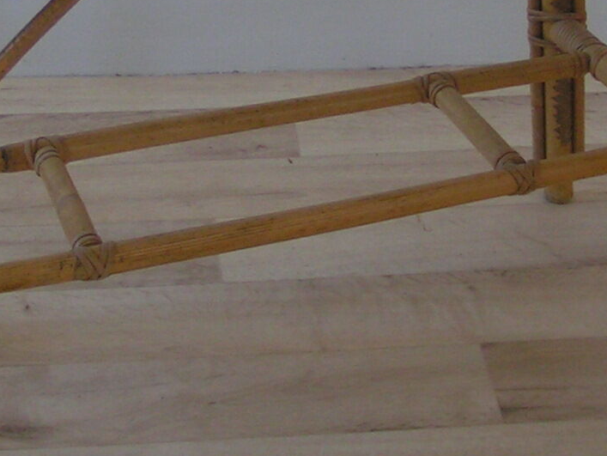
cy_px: 42
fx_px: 1930
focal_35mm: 110
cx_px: 311
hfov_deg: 17.9
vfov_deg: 13.4
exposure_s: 1/40
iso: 80
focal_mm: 5.8
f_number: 2.8
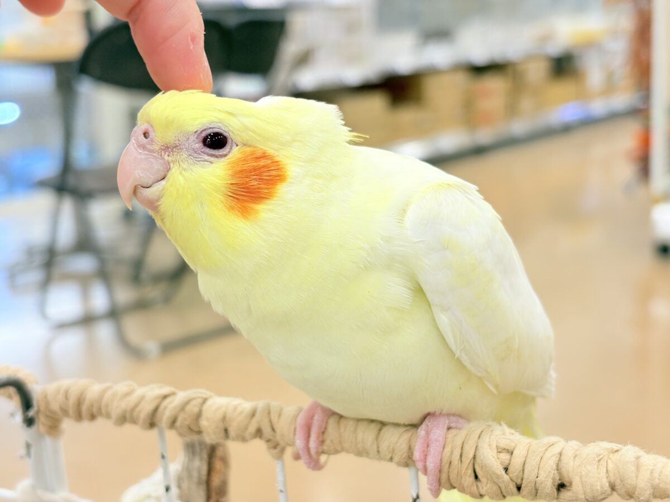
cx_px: 335
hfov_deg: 36.8
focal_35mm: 52
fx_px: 1006
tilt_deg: -11.7
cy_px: 251
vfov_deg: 28.0
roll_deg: +3.8
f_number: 1.6
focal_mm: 5.96
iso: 80
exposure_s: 1/100
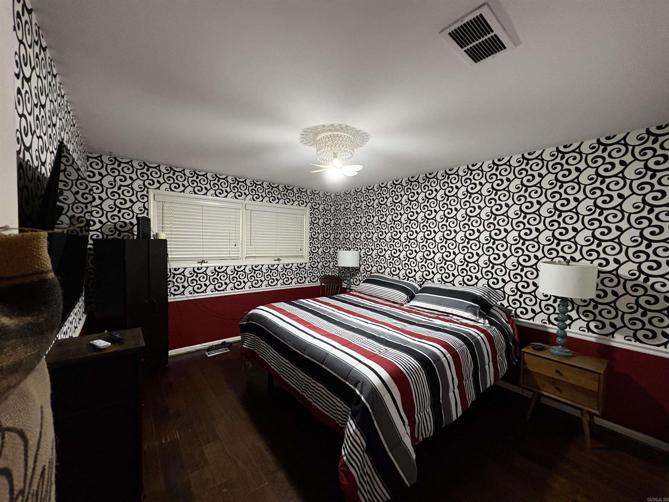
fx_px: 271
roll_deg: -0.2
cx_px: 334
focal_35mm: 14
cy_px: 251
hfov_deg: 102.1
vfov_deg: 85.7
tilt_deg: -1.9
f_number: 2.2
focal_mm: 2.22
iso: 400
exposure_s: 1/60
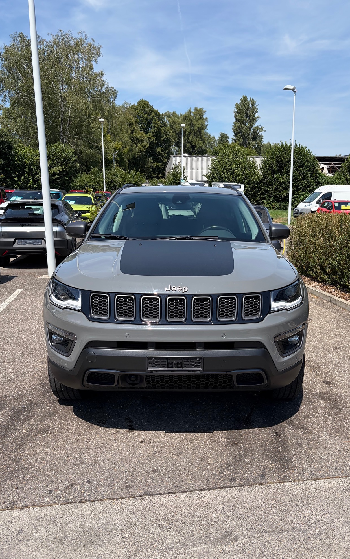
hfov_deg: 44.5
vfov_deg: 66.5
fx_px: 427
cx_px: 195
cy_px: 280
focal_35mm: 28
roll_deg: +2.2
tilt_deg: -10.5
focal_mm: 5.96
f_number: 1.6
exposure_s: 1/3448
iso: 50
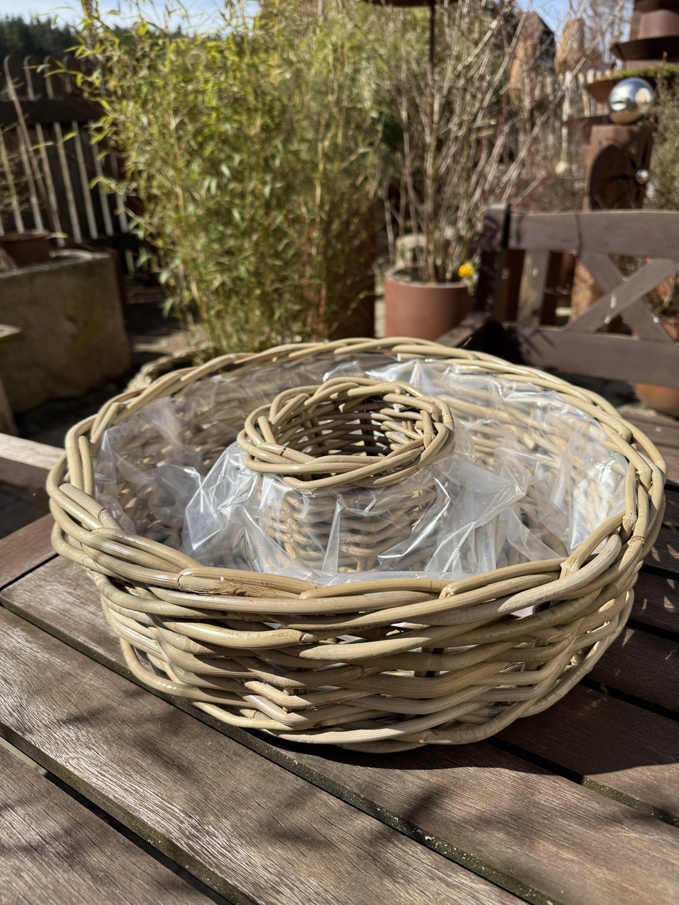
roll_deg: +0.3
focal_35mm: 24
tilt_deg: -26.0
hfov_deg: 56.8
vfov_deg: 71.6
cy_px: 452
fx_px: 628
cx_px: 340
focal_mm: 6.76
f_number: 1.78
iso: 80
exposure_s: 1/4310
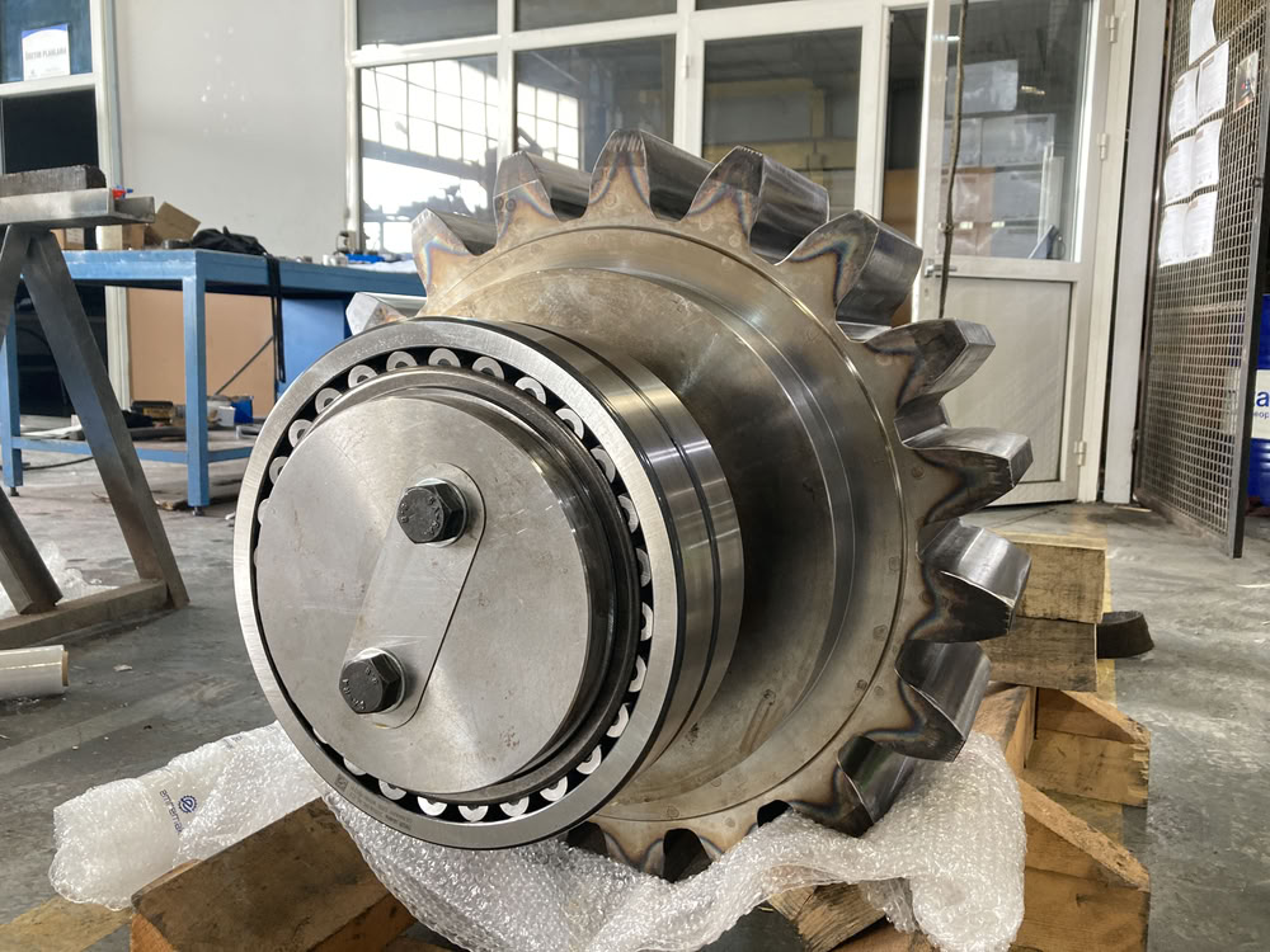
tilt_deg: -6.9
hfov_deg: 63.4
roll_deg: -0.3
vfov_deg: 49.7
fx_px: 1027
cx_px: 635
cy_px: 476
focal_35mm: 28
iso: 200
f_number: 1.8
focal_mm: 3.99
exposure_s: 1/50
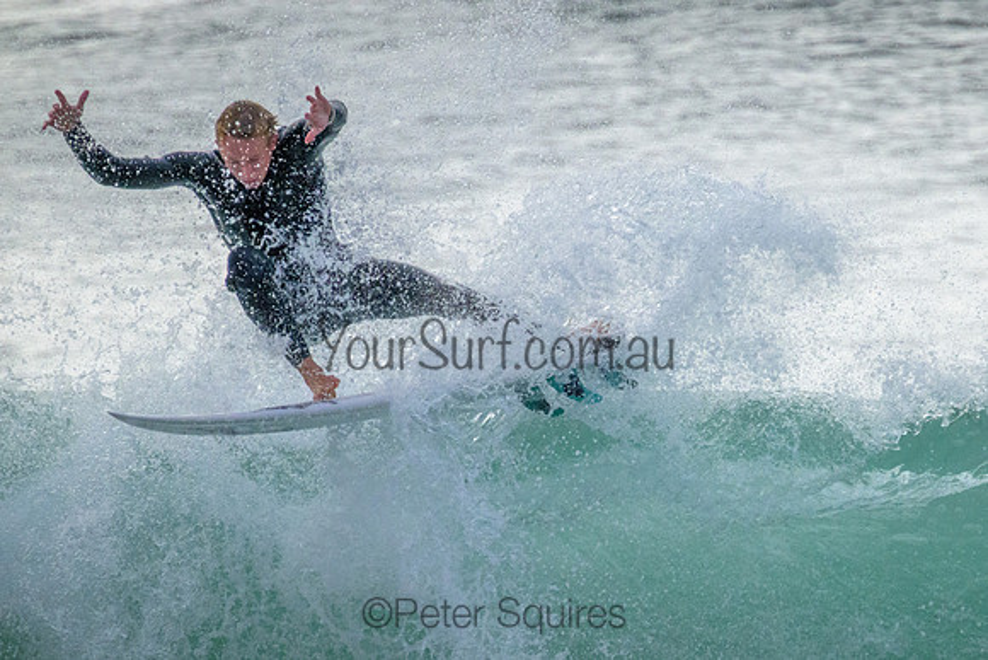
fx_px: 29825
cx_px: 671
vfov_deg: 1.3
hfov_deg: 1.9
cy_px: 448
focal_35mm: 1087
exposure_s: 1/2000
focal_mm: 800
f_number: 11
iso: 5000
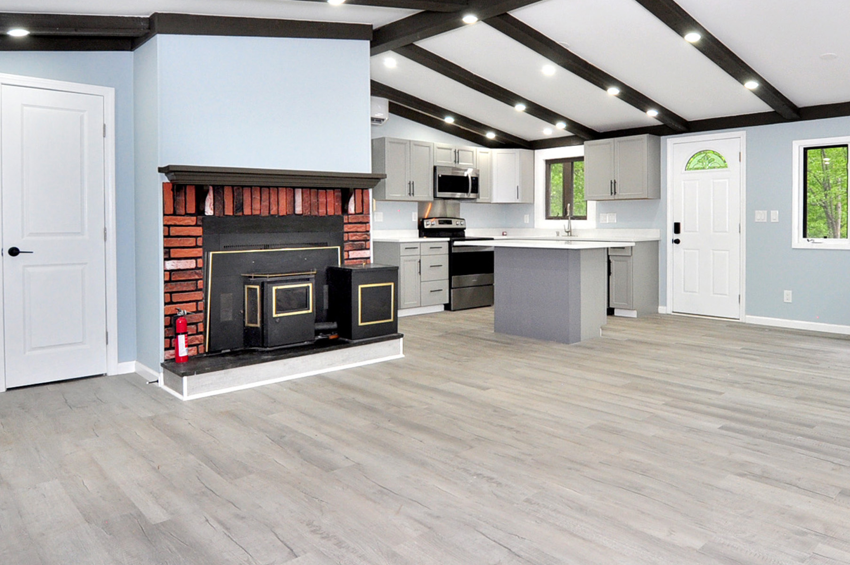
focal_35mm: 24
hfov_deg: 73.5
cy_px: 225
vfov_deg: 52.7
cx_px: 474
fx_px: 566
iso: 500
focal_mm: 10
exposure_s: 1/80
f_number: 5
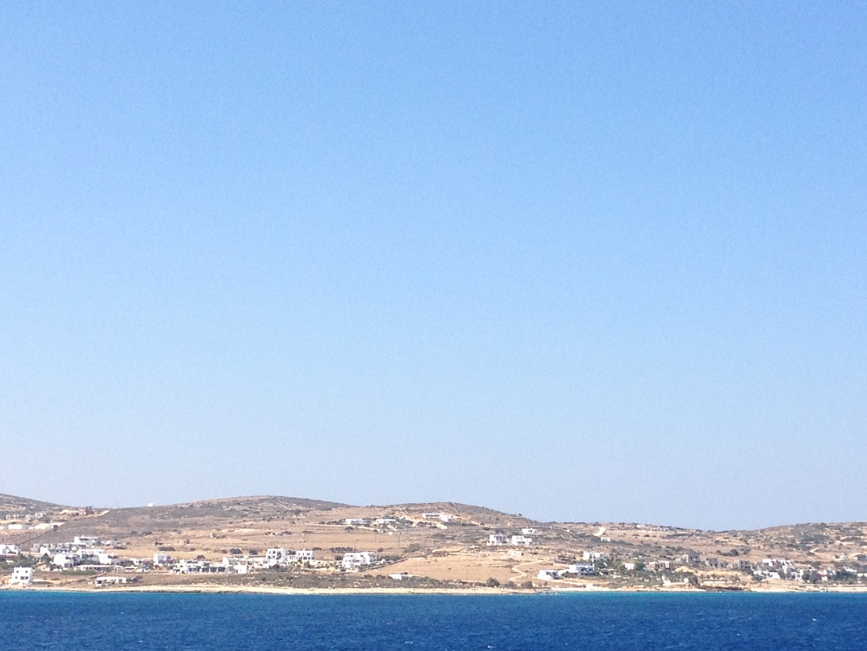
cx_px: 514
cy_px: 519
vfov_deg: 16.1
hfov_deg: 21.5
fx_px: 2280
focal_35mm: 91
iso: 50
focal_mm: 4.28
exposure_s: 1/1623
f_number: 2.4
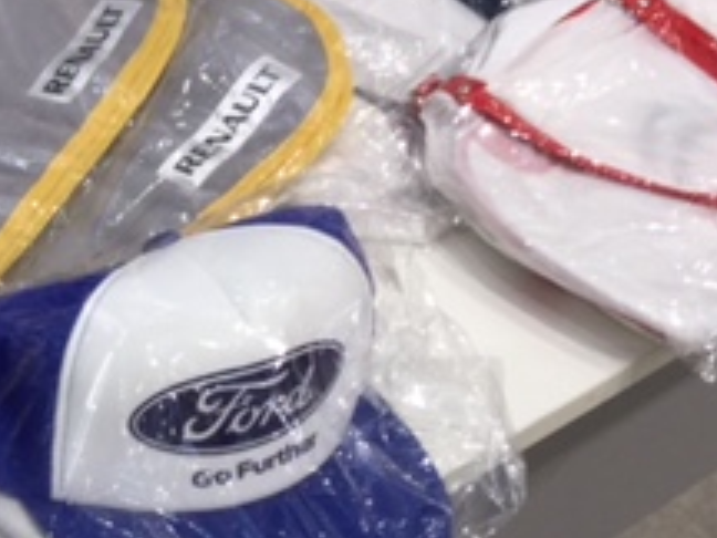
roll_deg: +3.0
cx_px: -146
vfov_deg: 16.1
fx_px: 1906
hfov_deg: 20.0
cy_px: 246
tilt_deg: -42.0
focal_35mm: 92
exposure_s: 1/30
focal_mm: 3.3
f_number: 2.4
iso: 40
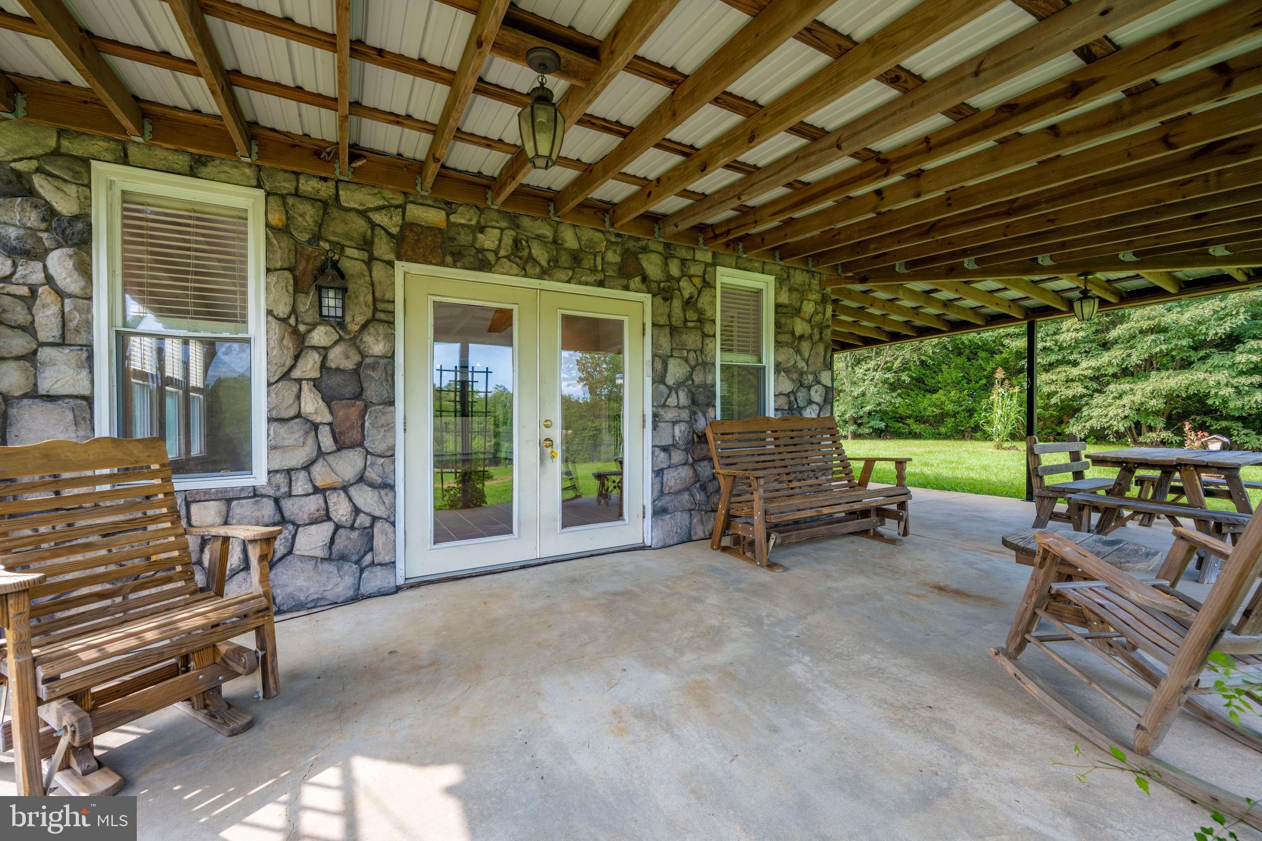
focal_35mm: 14
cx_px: 631
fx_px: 491
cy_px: 420
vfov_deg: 81.2
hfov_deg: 104.3
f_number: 8
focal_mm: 14
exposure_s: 1/30
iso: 100
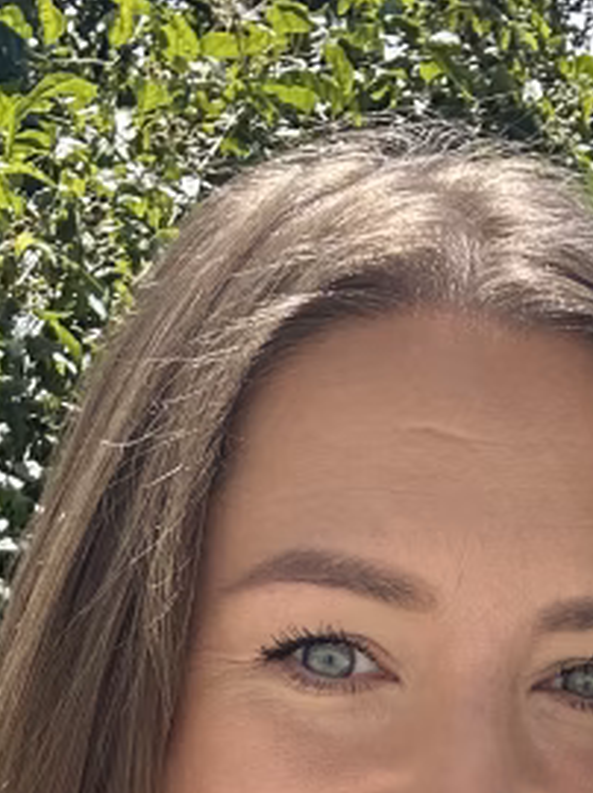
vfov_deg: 19.8
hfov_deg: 16.6
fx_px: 2036
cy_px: 1096
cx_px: 332
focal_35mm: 89
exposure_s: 1/520
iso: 25
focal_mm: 2.69
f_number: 1.9
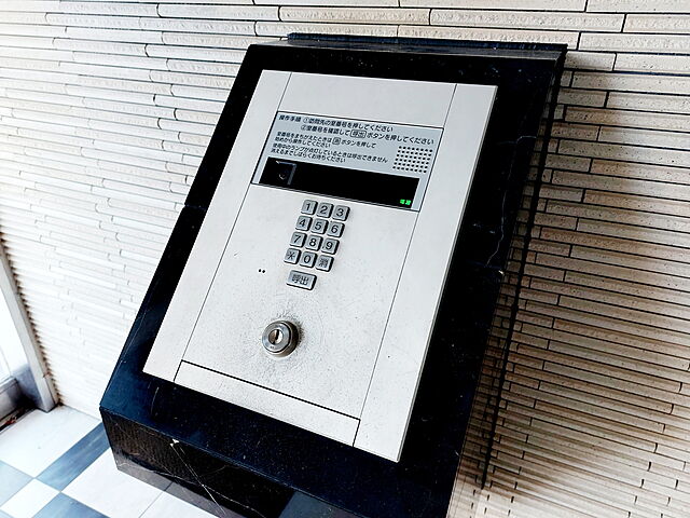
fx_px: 478
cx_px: 345
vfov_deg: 56.8
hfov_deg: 71.6
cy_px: 259
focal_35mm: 24
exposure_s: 1/24
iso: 50
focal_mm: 5.23
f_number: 1.8
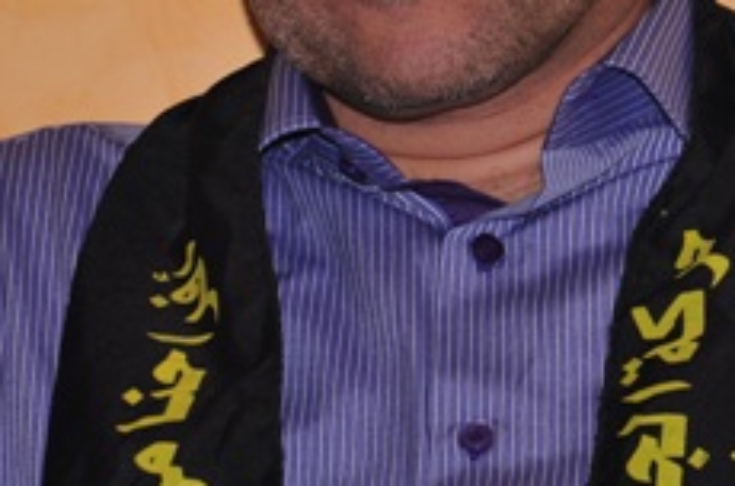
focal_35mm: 355
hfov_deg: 5.8
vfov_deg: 3.8
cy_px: -11
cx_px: 454
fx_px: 7236
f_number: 6.3
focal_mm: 85
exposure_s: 1/125
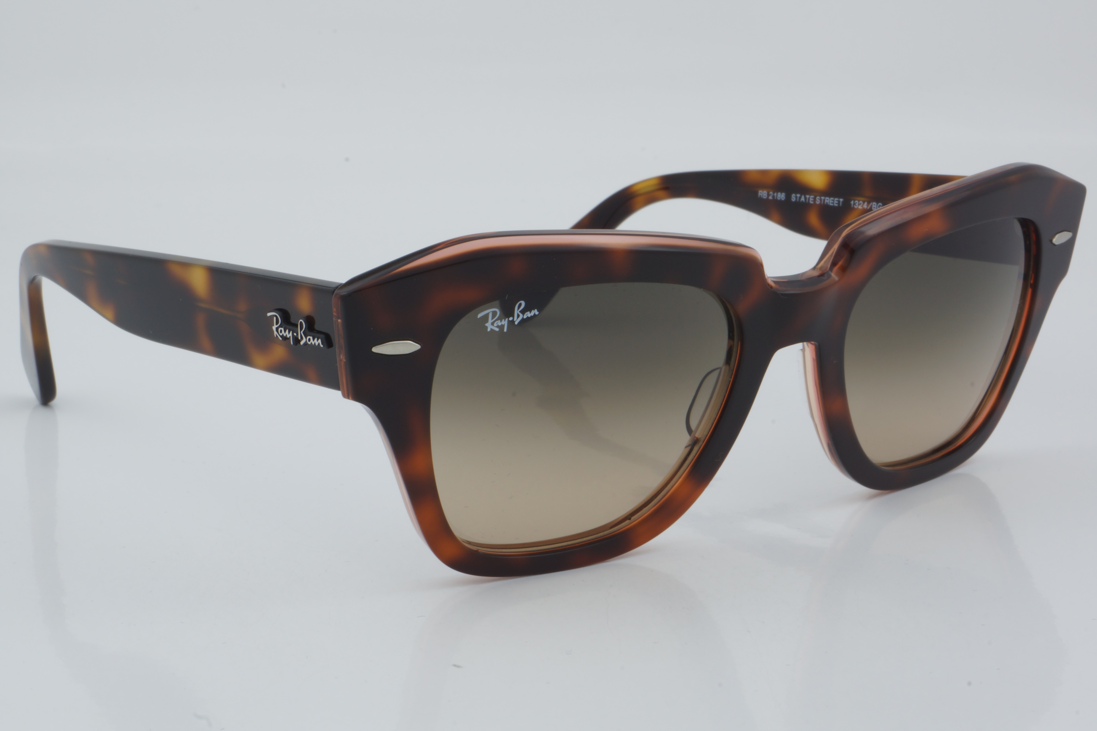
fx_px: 2285
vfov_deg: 18.2
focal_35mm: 75
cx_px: 548
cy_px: 366
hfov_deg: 27.0
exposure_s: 1/4
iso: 100
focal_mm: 50
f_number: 29
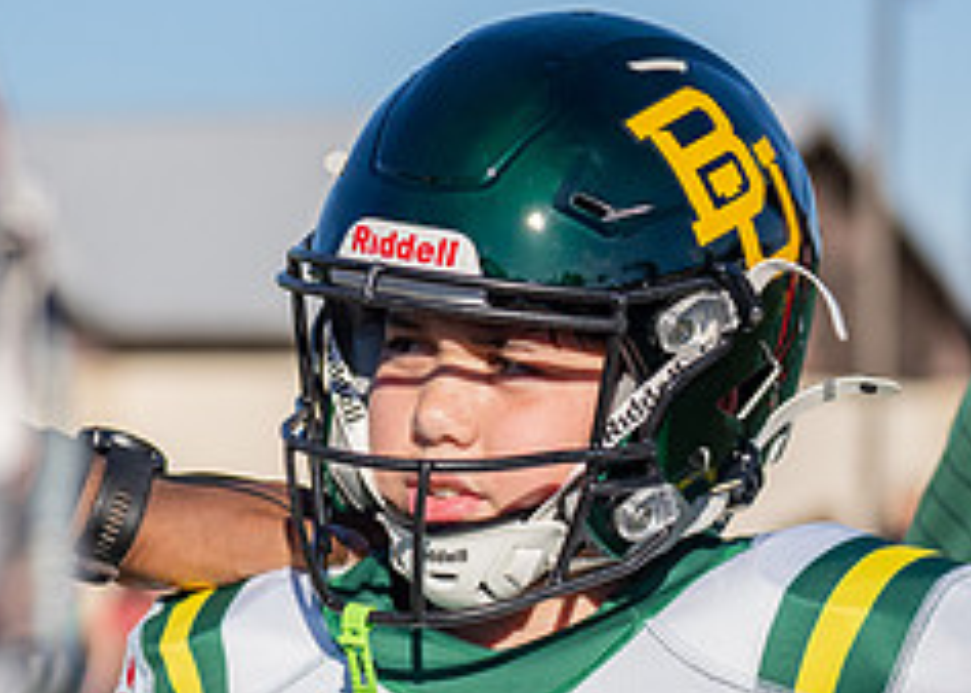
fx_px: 6119
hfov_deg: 9.1
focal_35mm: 222
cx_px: 371
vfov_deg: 6.5
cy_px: 515
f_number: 2.8
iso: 400
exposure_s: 1/8000
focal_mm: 70
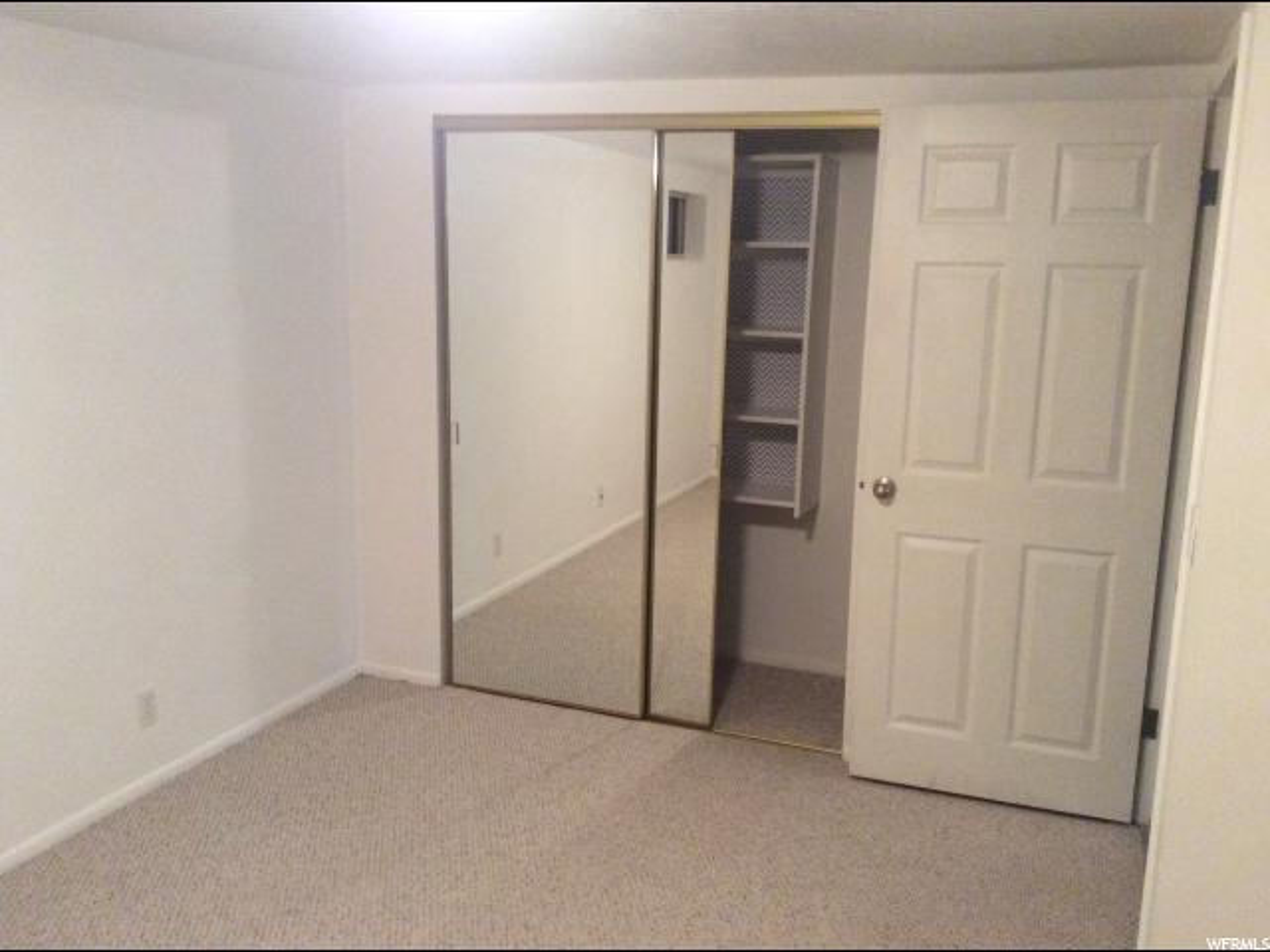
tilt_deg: -12.4
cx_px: 635
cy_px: 476
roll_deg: -1.0
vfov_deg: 44.2
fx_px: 1174
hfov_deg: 56.8
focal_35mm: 32
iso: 250
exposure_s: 1/24
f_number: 2.4
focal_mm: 3.3
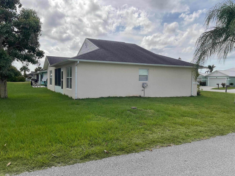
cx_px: 118
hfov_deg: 61.7
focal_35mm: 29
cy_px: 88
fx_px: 197
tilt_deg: -3.4
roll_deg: -1.1
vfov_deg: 48.2
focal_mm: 3
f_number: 1.8
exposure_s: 1/3125
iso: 16
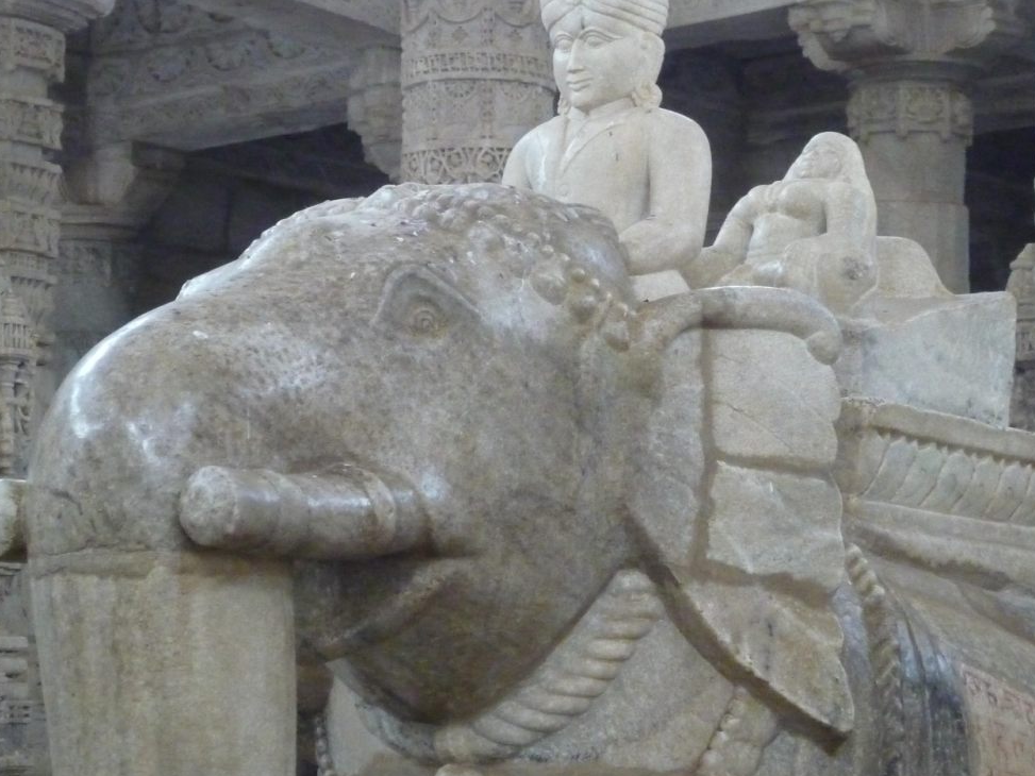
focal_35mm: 111
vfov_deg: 13.3
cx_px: 530
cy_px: 340
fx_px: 3319
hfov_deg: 17.7
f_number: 4.9
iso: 800
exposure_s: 1/50
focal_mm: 13.2
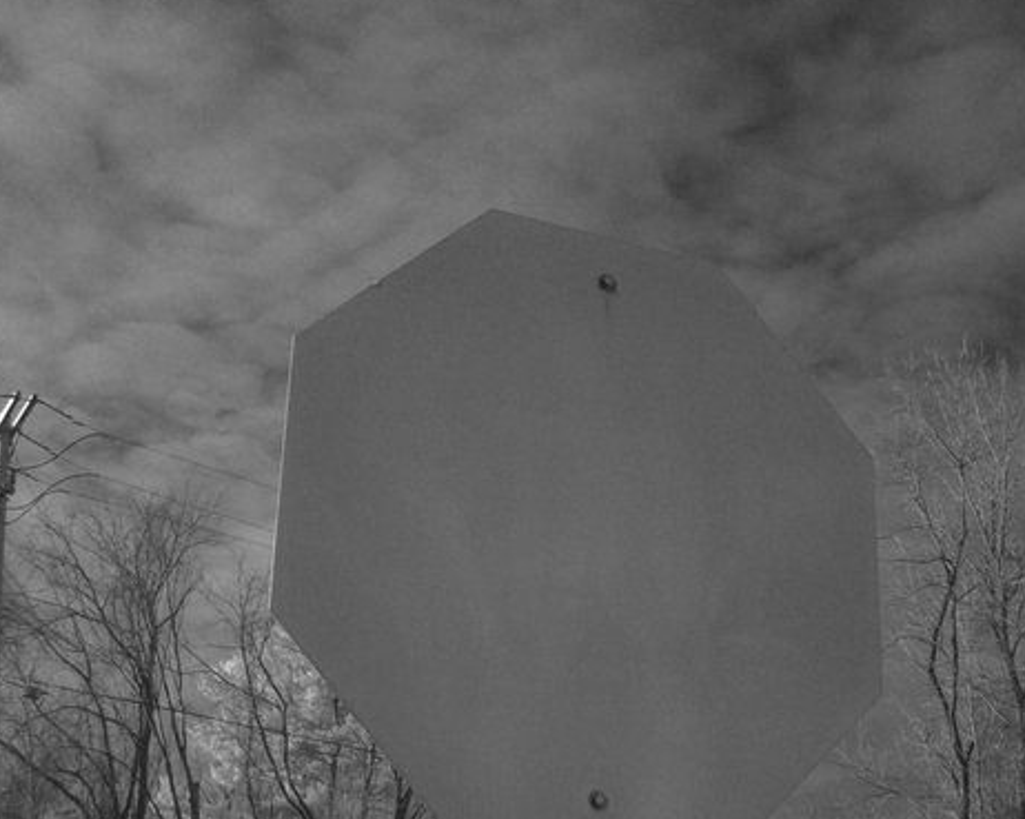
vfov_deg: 32.5
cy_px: 517
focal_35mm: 46
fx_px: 1395
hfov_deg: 40.3
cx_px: 588
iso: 64
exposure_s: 1/60.6
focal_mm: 5.7
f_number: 2.8
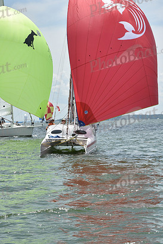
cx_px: 58
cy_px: 97
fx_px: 679
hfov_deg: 13.7
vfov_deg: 20.4
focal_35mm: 100
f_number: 11
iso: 320
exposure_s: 1/1000
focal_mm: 70
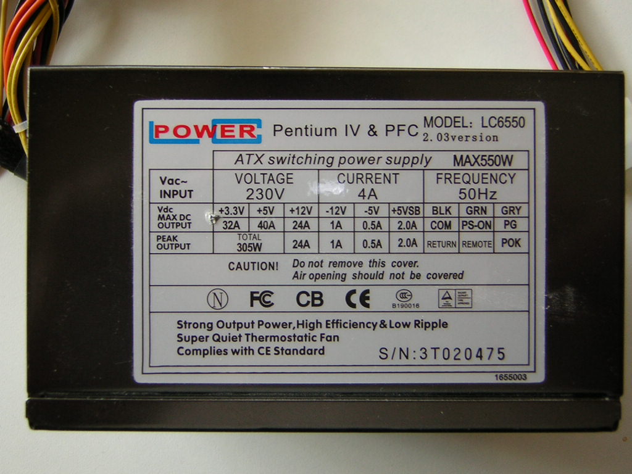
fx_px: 986
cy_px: 237
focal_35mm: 54
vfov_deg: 27.0
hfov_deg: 35.5
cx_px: 316
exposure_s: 1/30
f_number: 3.2
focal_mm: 7.1
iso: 50
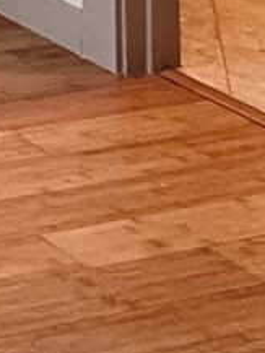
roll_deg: -0.5
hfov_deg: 8.5
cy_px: -547
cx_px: -645
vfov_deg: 11.7
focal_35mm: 132
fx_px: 1346
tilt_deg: +1.6
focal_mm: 2.22
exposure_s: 1/60
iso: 500
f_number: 2.2
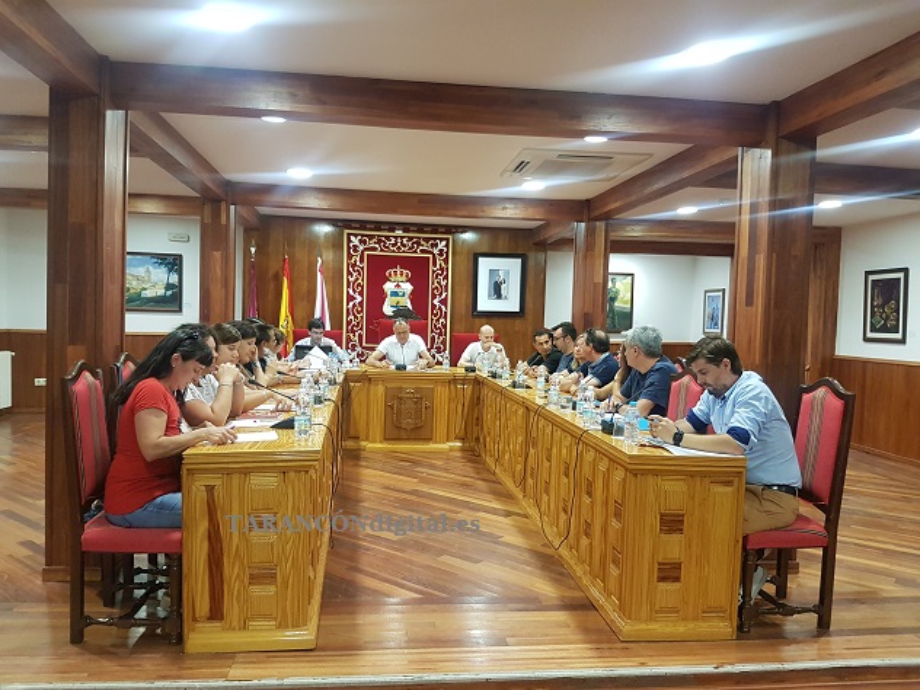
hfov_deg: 67.3
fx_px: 691
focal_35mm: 26
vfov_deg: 53.1
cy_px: 345
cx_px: 460
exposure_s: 1/25
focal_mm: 4.2
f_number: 1.7
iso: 200
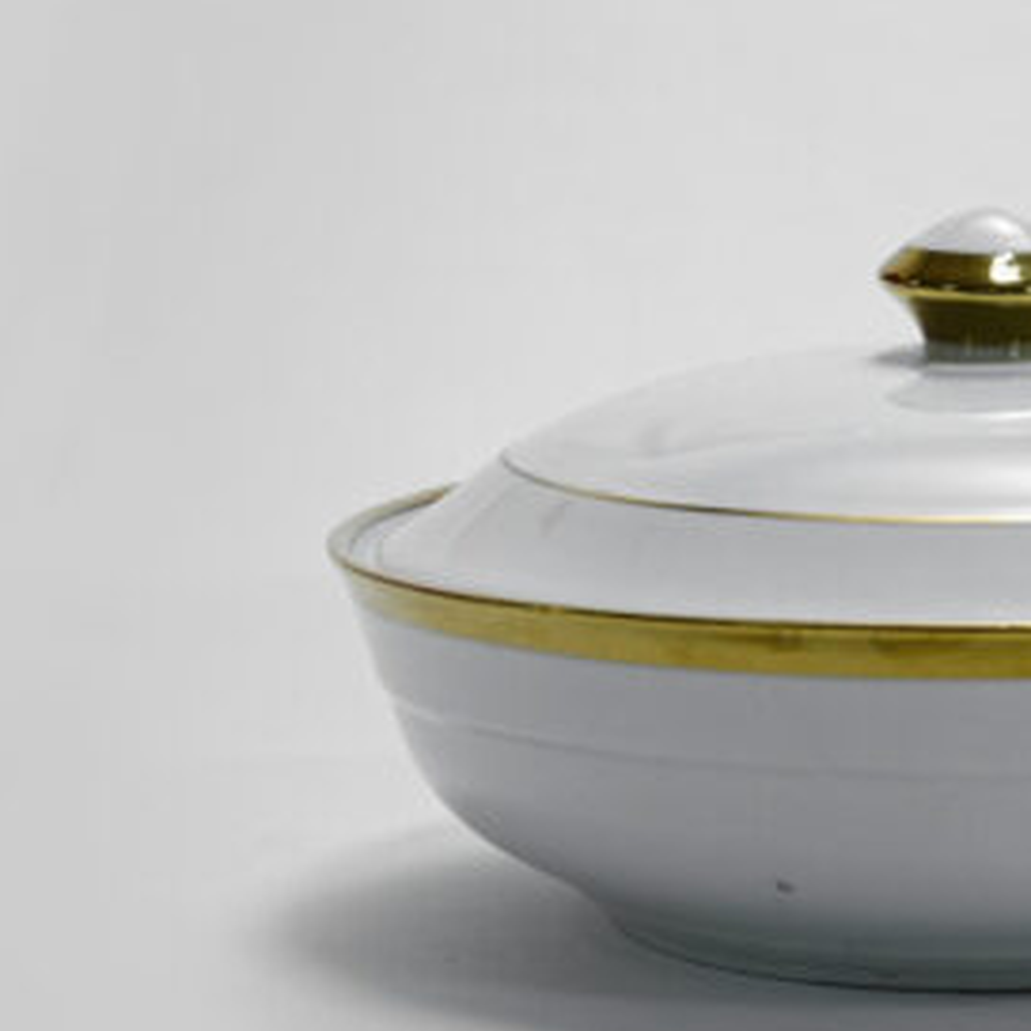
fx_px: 5156
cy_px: 485
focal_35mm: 153
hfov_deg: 11.3
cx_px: 1073
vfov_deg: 11.4
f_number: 13
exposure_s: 1/100
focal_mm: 70
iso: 3200
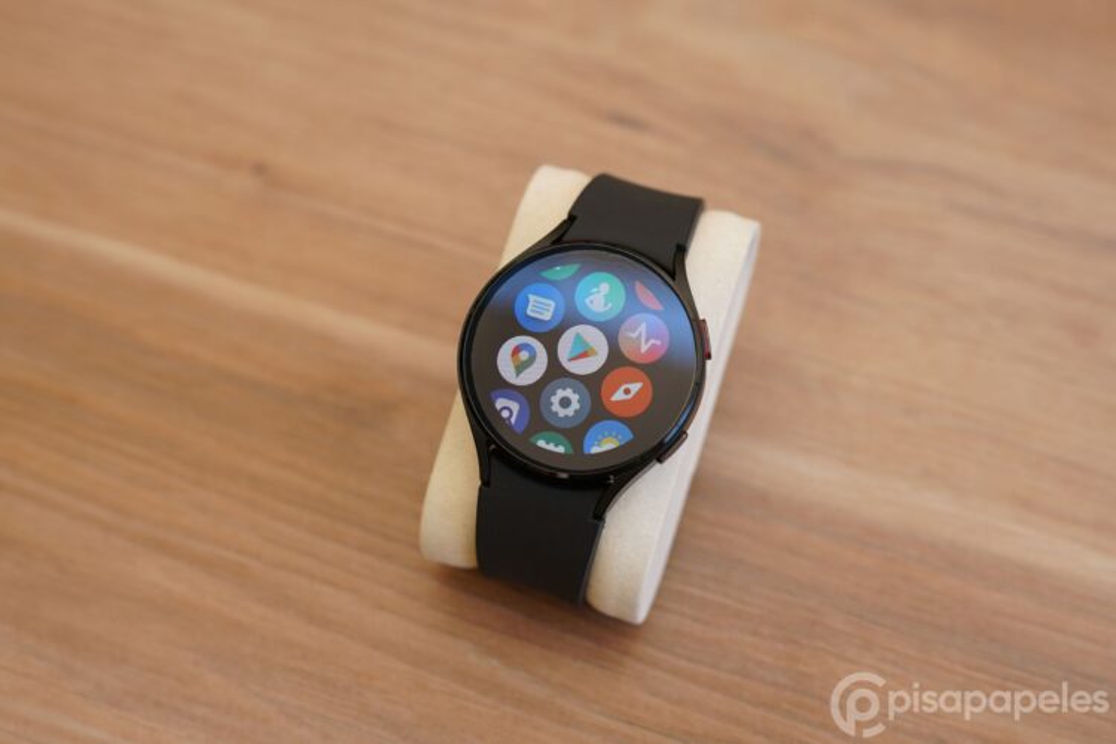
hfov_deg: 39.6
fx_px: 1550
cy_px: 372
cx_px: 558
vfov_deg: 27.0
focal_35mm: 50
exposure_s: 1/100
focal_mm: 50
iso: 100
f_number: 4
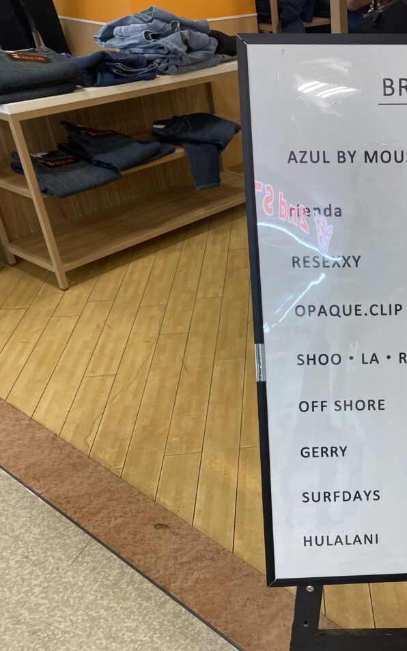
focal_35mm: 37
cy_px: 324
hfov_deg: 31.7
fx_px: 656
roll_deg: -1.4
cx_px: 410
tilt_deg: -31.6
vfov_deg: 52.7
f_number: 1.8
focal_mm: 4.25
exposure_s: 1/83
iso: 50
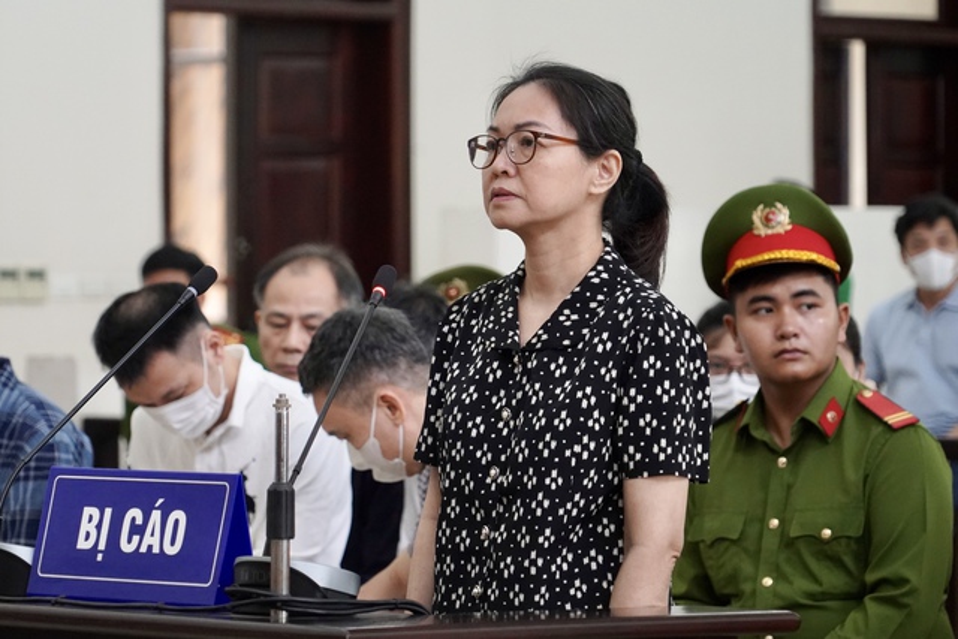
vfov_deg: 8.4
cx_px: 479
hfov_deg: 12.6
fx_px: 4338
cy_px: 320
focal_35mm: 163
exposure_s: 1/160
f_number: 6.3
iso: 5000
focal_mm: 163
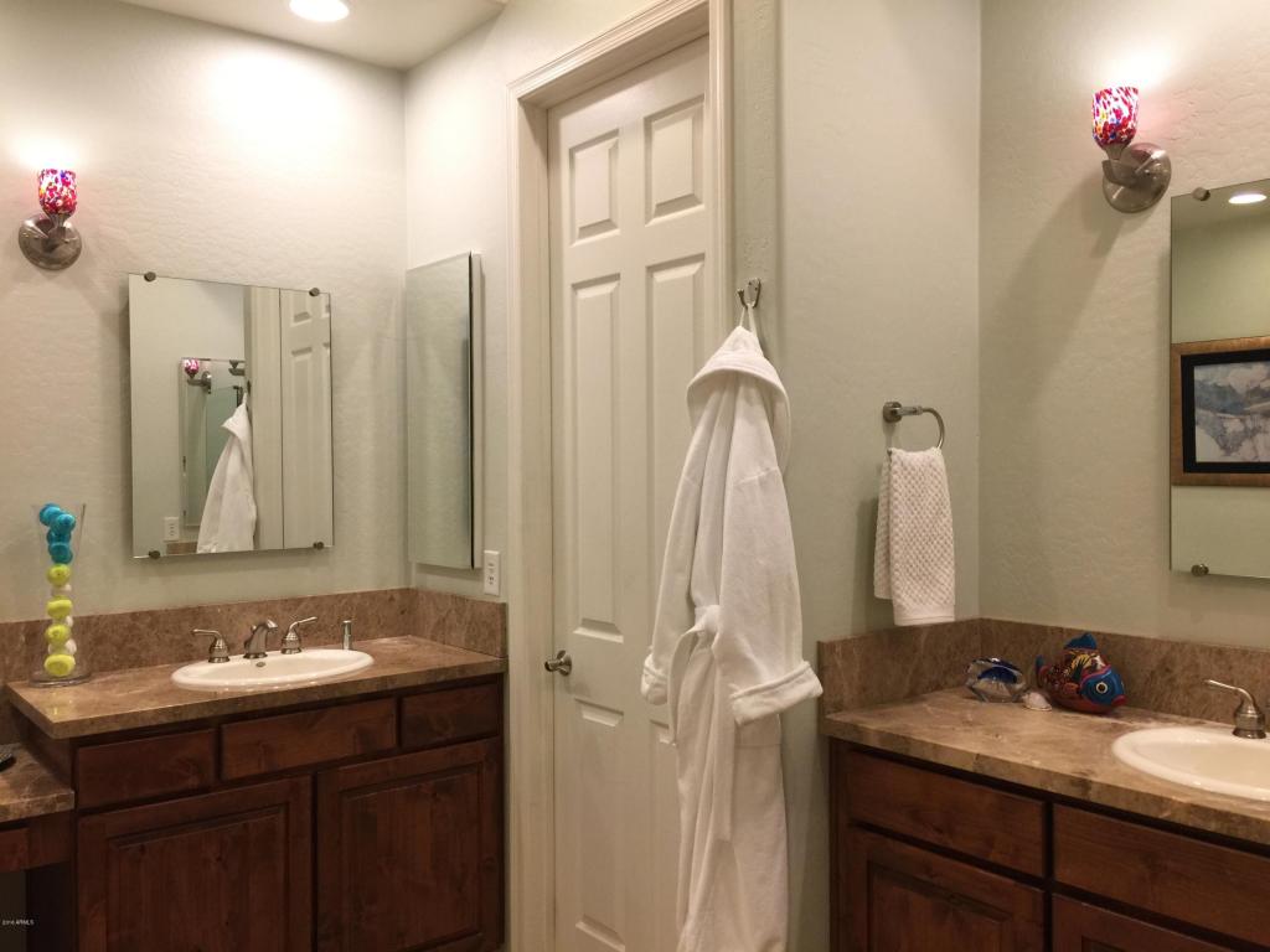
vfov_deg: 48.2
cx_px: 635
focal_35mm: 29
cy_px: 476
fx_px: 1064
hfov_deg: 61.7
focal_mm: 4.15
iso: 40
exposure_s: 1/30
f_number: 2.2
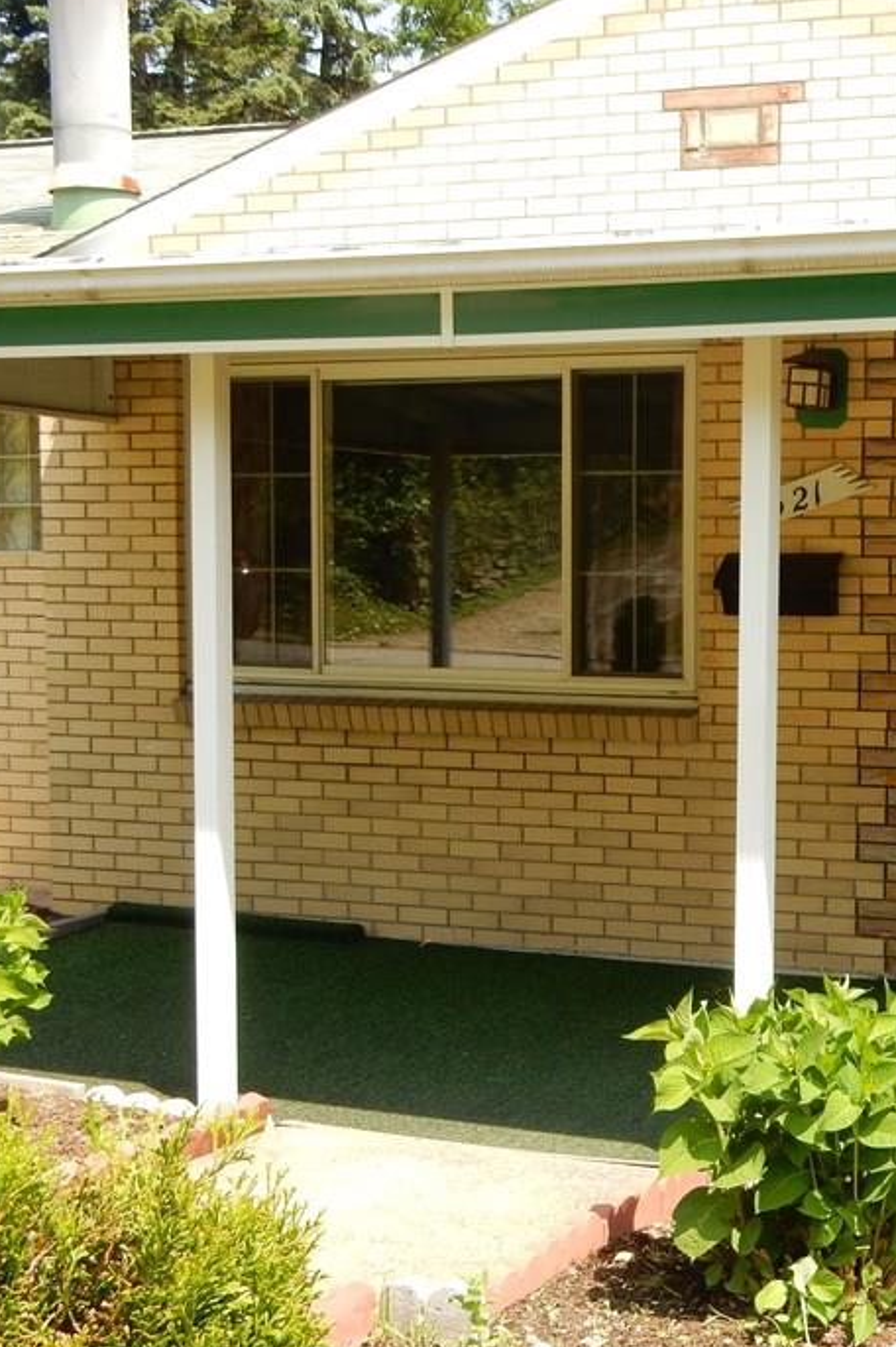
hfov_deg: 23.6
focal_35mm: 56
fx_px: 2093
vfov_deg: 35.6
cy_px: 737
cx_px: 792
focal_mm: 6.4
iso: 125
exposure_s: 1/400
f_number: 4
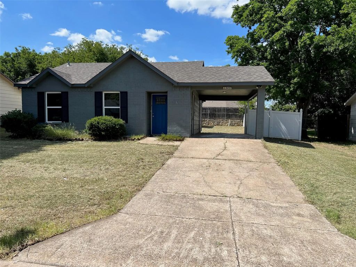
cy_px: 134
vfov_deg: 53.1
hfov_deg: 67.3
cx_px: 178
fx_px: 267
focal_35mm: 26
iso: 50
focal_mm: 5.7
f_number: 1.5
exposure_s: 1/4630
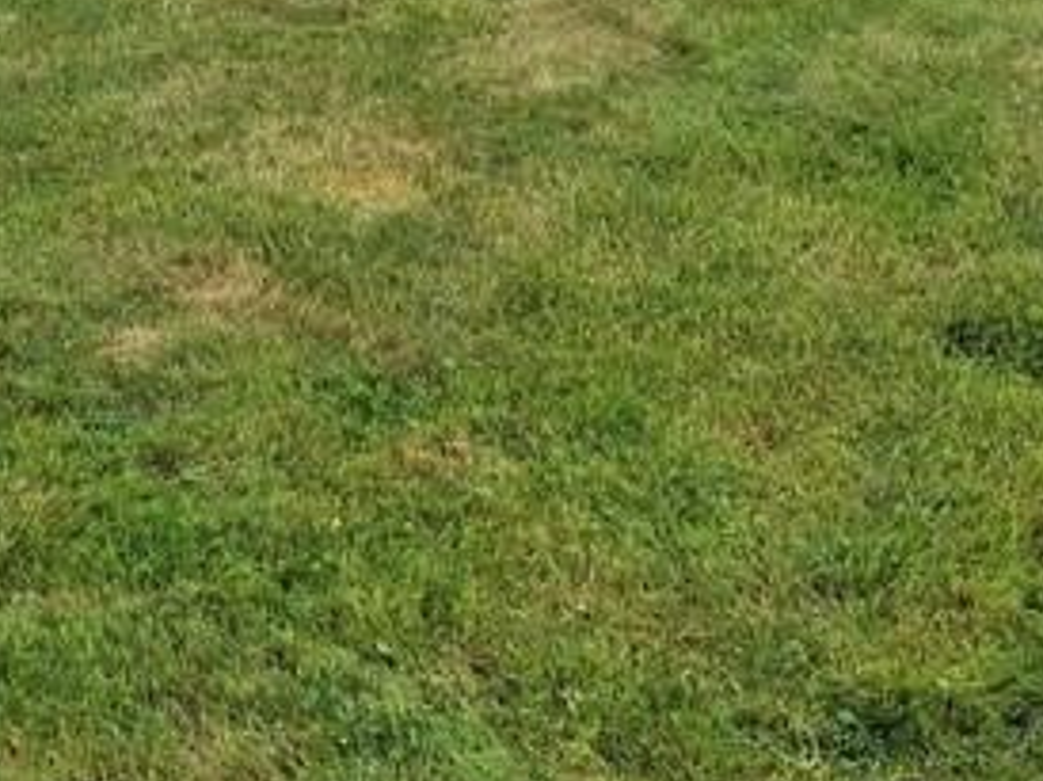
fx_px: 2589
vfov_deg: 15.5
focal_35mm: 86
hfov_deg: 22.2
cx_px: 103
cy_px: -453
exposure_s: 1/393
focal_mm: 6.3
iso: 12
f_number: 1.7
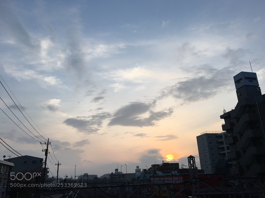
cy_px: 99
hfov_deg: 61.7
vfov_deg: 48.2
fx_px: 222
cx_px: 132
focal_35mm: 29
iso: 25
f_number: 2.2
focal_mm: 4.15
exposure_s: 1/641
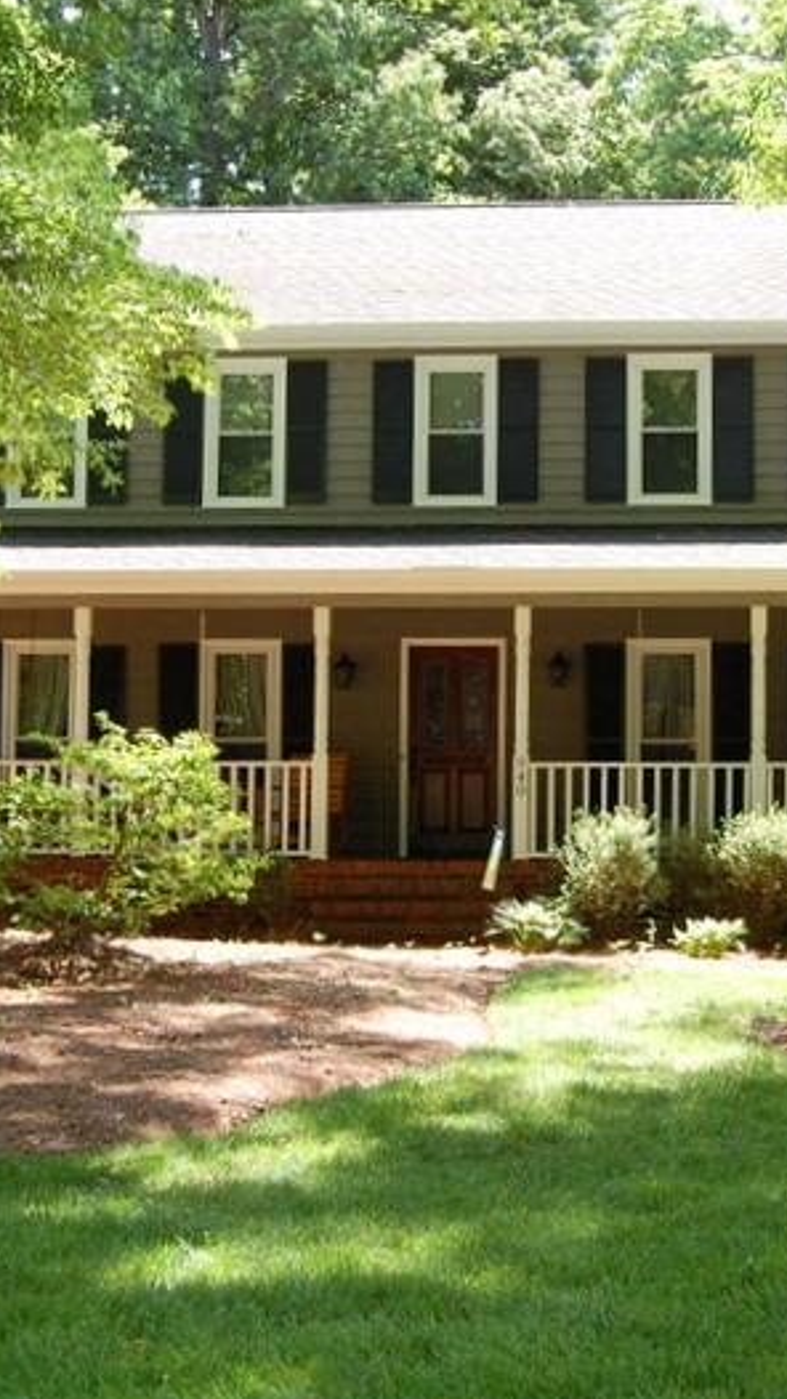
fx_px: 2299
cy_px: 698
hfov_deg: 19.4
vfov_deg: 33.8
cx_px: 529
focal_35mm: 62
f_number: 7.1
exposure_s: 1/200
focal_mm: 26
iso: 400
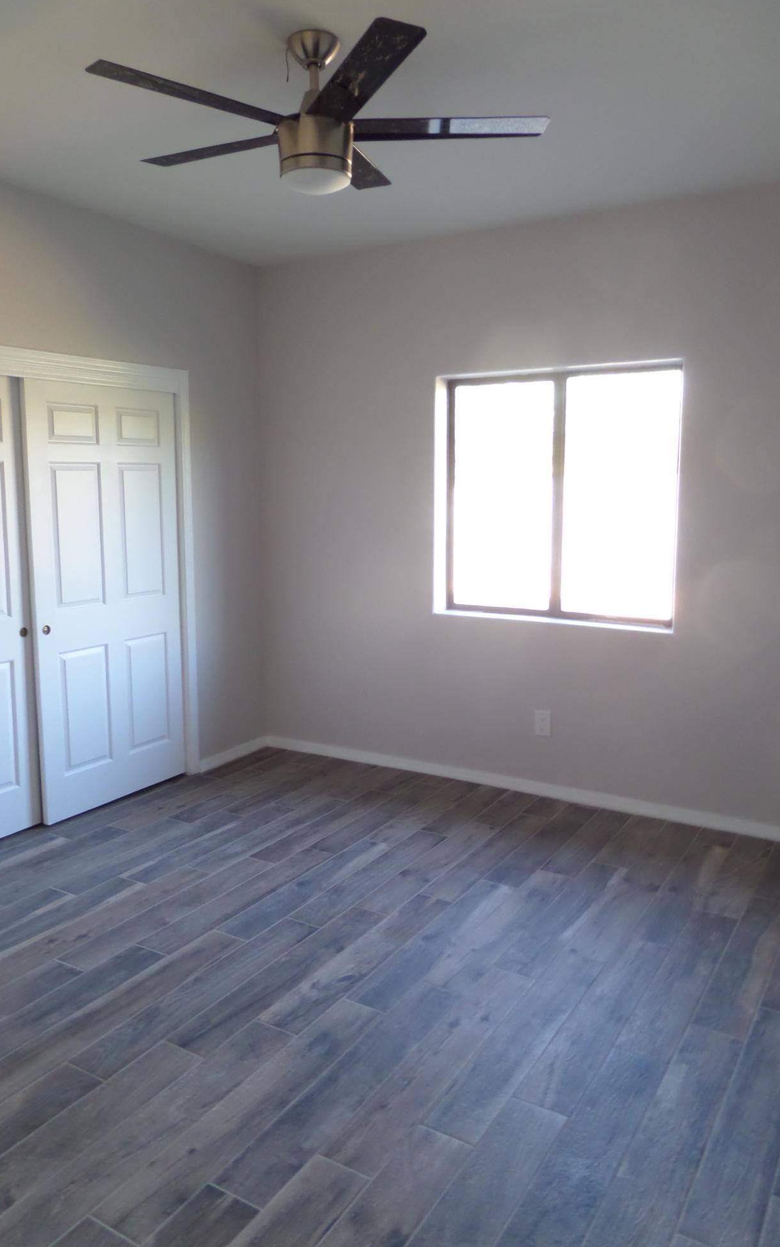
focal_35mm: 26
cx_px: 351
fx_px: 884
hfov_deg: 47.5
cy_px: 614
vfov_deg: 70.4
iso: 320
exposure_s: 1/30
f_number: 3.2
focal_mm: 4
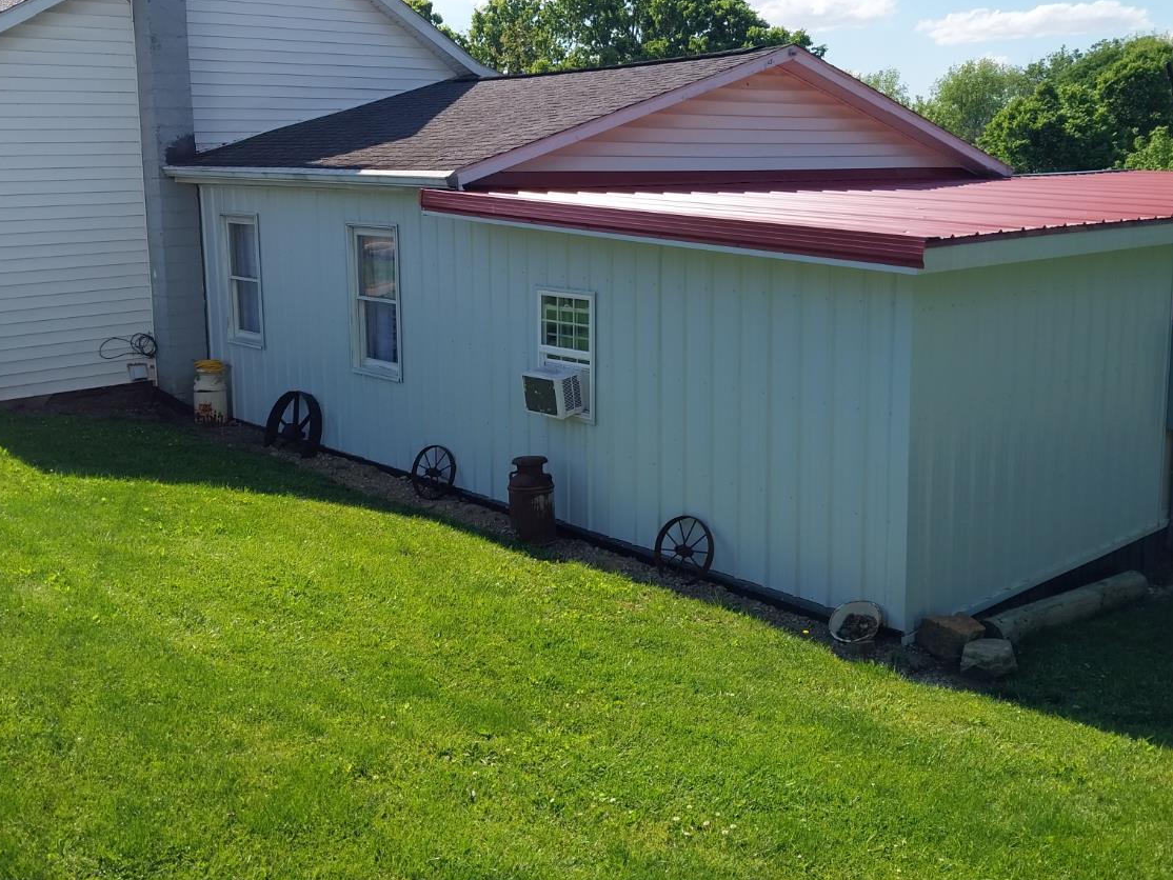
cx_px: 529
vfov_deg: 40.5
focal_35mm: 35
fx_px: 1186
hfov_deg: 52.5
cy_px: 336
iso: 20
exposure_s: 1/659
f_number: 1.8
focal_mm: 4
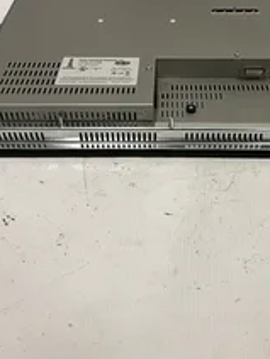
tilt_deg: -37.4
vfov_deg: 38.2
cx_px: 170
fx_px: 510
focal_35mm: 49
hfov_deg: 29.6
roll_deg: -0.9
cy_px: 102
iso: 100
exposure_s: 1/60
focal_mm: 4.2
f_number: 1.6
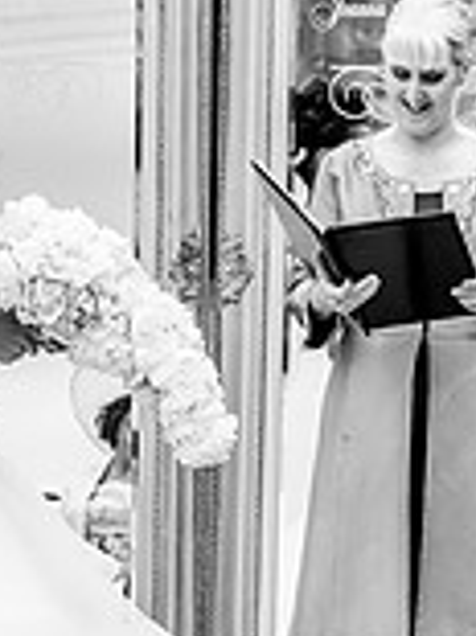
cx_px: 373
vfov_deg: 5.8
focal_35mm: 342
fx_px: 6279
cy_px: 302
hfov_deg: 4.3
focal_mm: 95
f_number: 5.6
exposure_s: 1/320
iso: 250
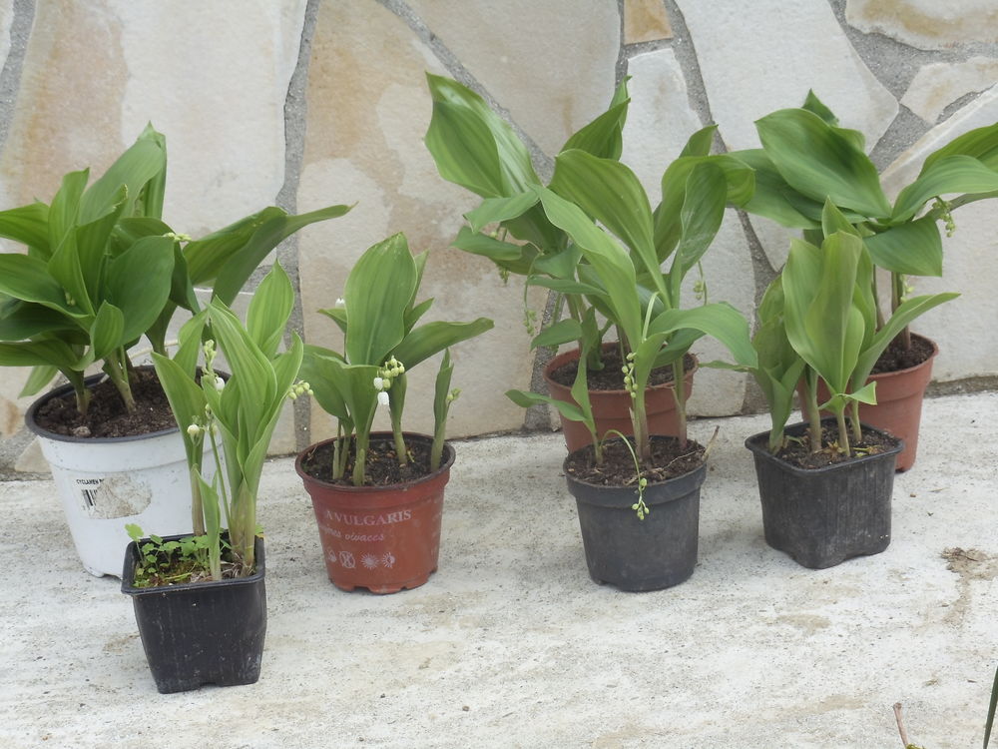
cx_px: 499
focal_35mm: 91
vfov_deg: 16.2
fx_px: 2624
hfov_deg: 21.5
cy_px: 374
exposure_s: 1/250
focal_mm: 12.35
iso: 80
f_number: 4.6
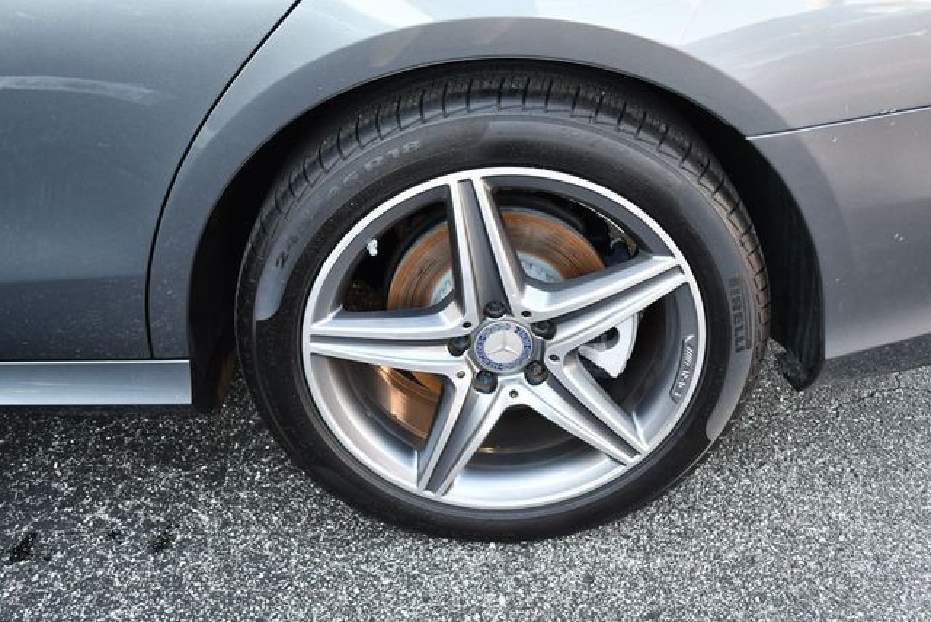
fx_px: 1035
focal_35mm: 40
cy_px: 311
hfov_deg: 48.4
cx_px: 466
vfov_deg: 33.5
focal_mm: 20
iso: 640
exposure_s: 1/250
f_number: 3.8
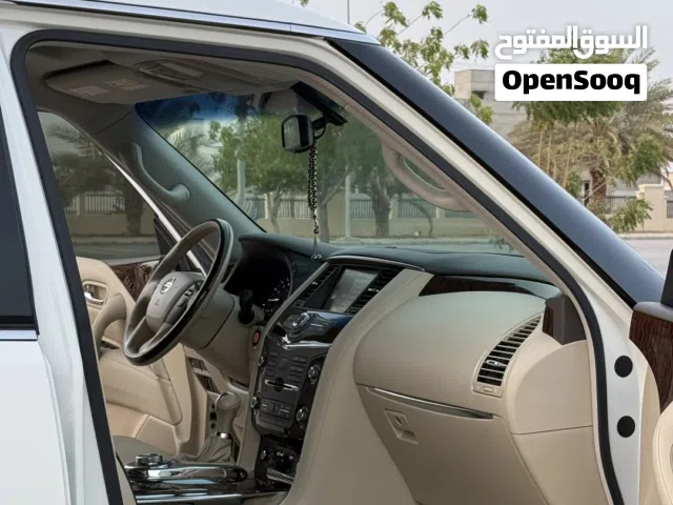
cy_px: 252
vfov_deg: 30.3
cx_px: 336
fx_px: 933
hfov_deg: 39.7
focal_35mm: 48
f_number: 1.78
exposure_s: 1/182
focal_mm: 6.76
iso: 160
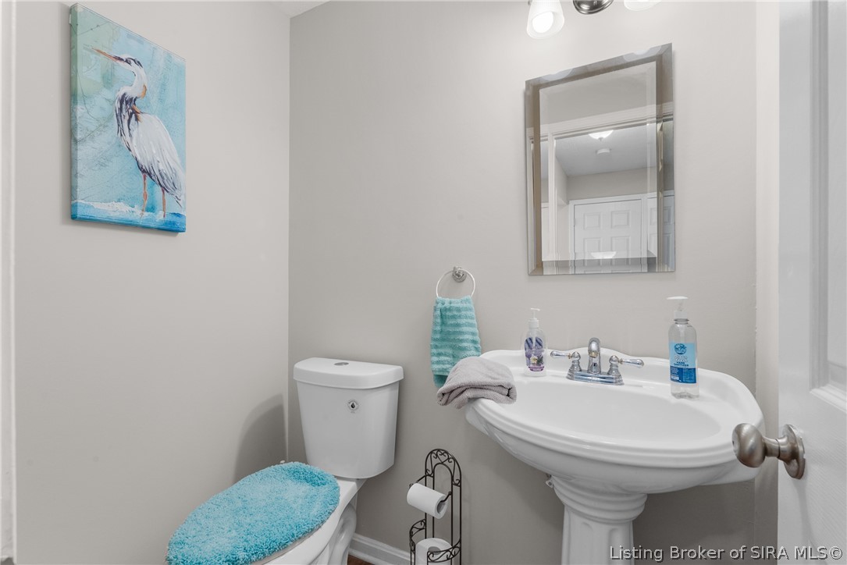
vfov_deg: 73.8
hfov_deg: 96.7
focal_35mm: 16
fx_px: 377
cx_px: 424
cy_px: 282
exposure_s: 1/2
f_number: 11
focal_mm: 16
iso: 800
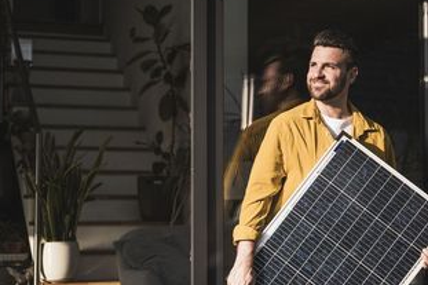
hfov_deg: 26.6
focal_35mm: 76
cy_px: 163
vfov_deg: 17.9
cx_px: 242
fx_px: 903
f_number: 2.8
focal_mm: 59
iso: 400
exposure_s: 1/5000
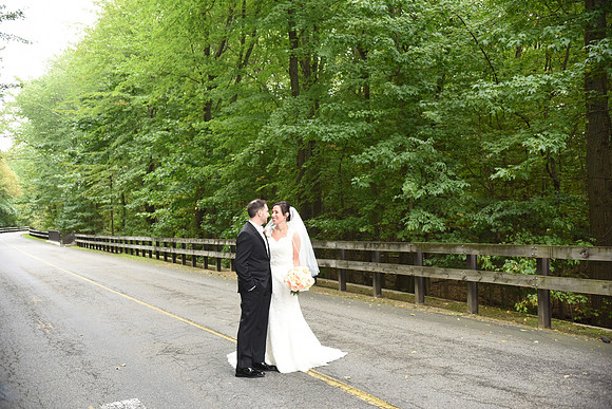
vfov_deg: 35.1
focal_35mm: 38
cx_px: 306
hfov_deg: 50.7
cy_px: 204
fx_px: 646
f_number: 4.5
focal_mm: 38
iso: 1000
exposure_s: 1/200
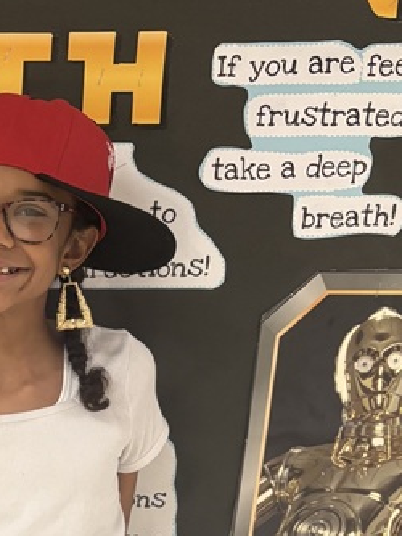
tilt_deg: -19.4
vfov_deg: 23.2
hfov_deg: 16.8
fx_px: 1238
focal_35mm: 80
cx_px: -188
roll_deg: +0.6
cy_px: 563
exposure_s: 1/59
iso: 200
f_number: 1.6
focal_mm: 5.96
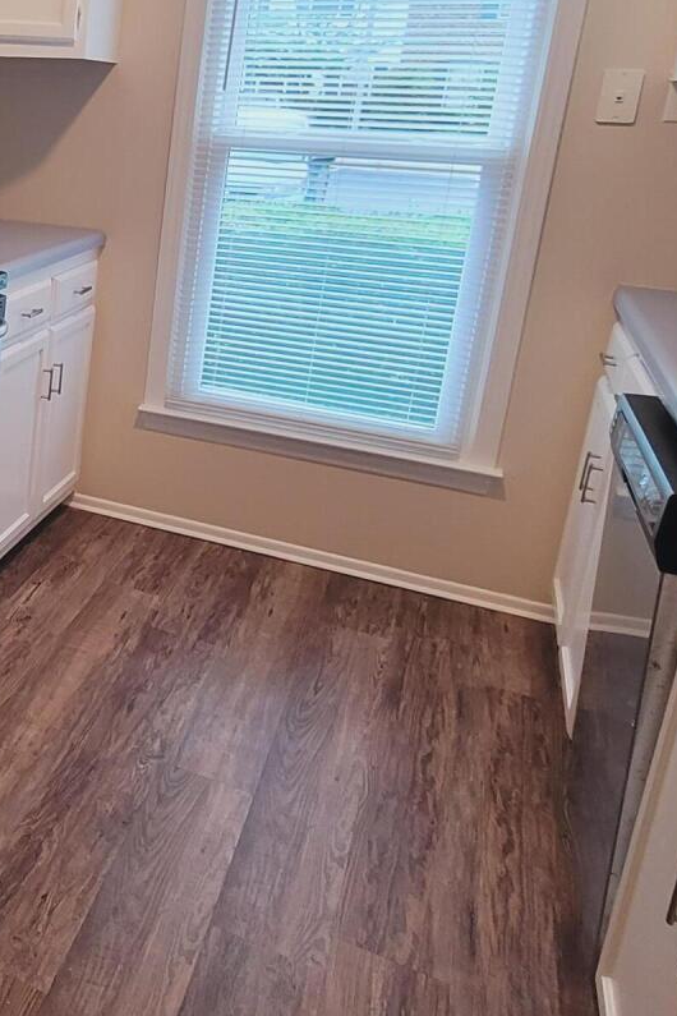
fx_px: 959
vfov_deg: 54.8
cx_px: -146
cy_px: 351
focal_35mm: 34
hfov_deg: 32.0
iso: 200
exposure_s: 1/60
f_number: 2.2
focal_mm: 2.2
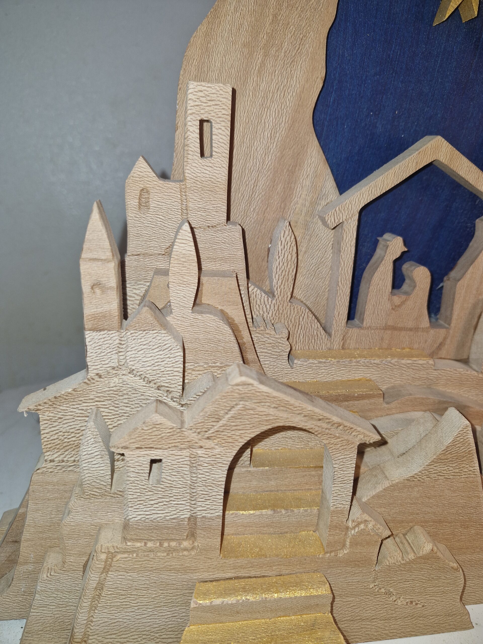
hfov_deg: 58.9
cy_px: 322
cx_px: 242
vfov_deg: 73.9
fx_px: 428
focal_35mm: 23
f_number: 1.8
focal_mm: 5.54
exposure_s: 1/180
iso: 160
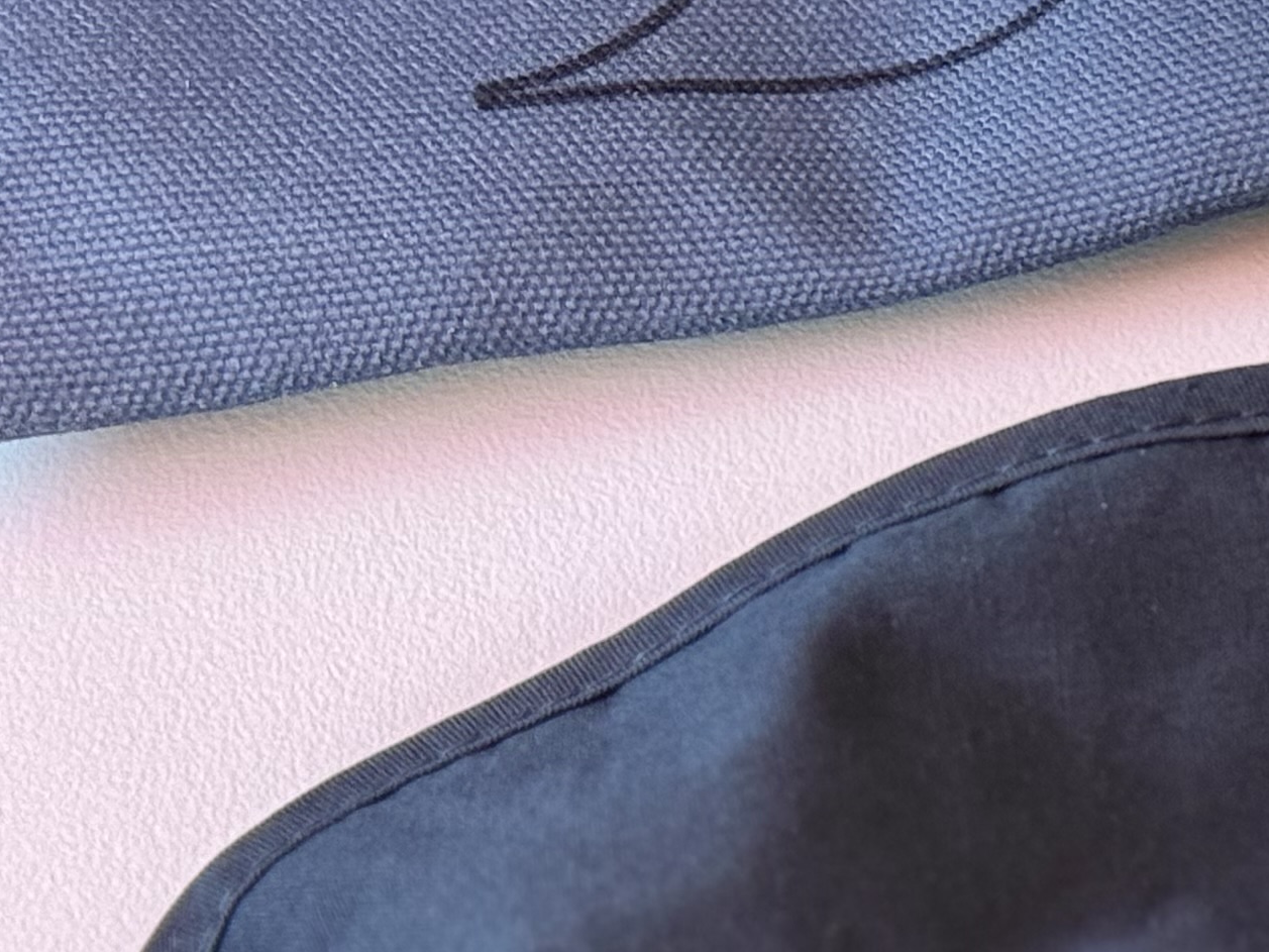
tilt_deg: -57.3
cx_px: 1928
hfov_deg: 12.2
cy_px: 283
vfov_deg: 9.6
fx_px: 5646
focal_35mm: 154
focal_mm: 6.76
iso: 250
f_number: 1.78
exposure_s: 1/54
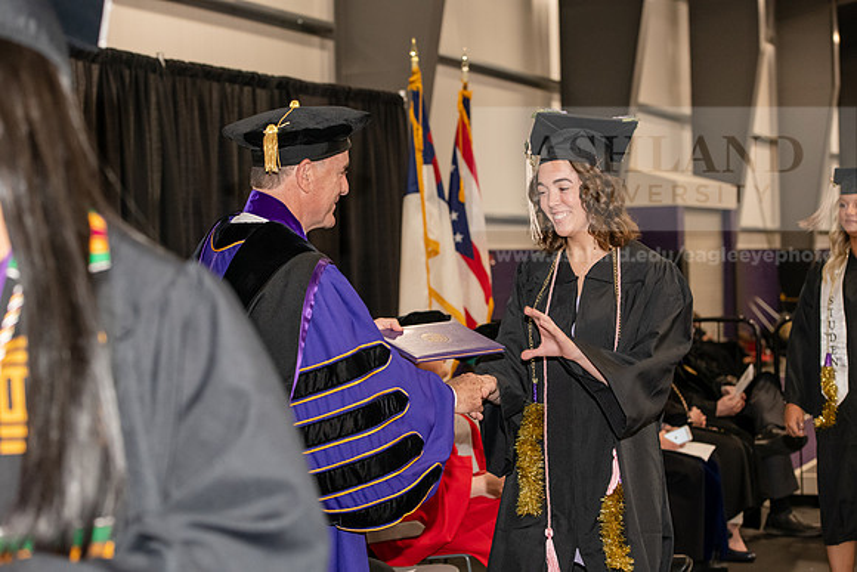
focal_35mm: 70
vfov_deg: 19.5
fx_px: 1667
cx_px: 428
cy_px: 286
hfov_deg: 28.8
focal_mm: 70
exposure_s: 1/200
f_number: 5
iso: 2500
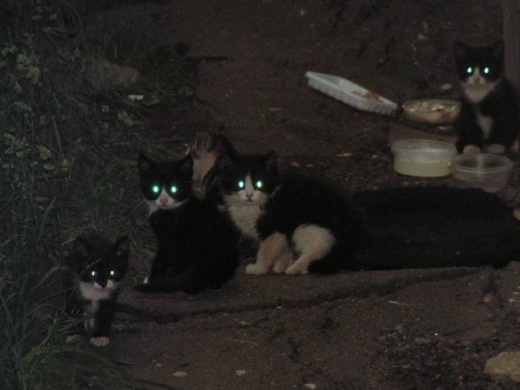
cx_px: 249
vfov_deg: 3.9
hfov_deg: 5.2
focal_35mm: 383
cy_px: 207
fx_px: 5756
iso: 160
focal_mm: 48
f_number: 3.2
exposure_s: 1/320
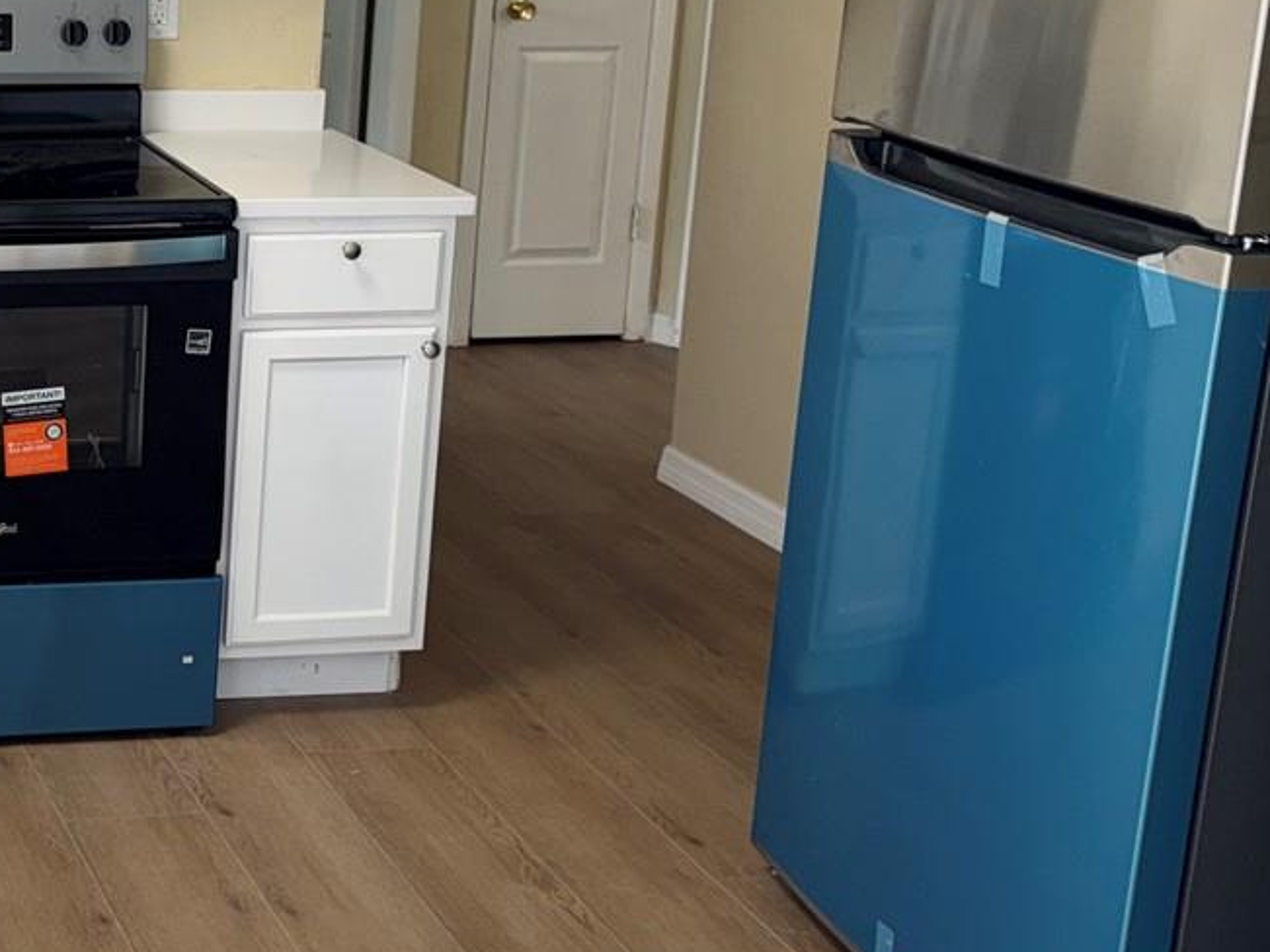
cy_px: 211
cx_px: -86
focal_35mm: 59
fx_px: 2164
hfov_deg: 29.8
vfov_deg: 24.5
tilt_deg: -11.8
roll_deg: -1.5
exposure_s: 1/57
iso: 50
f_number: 1.78
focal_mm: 6.76
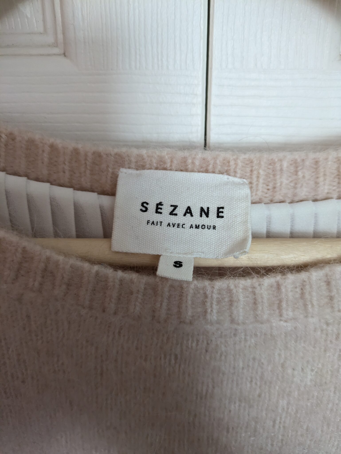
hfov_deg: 54.9
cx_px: 170
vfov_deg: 69.4
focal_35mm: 25
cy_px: 227
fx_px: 328
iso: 682
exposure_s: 1/60
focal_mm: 5.43
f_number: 1.89
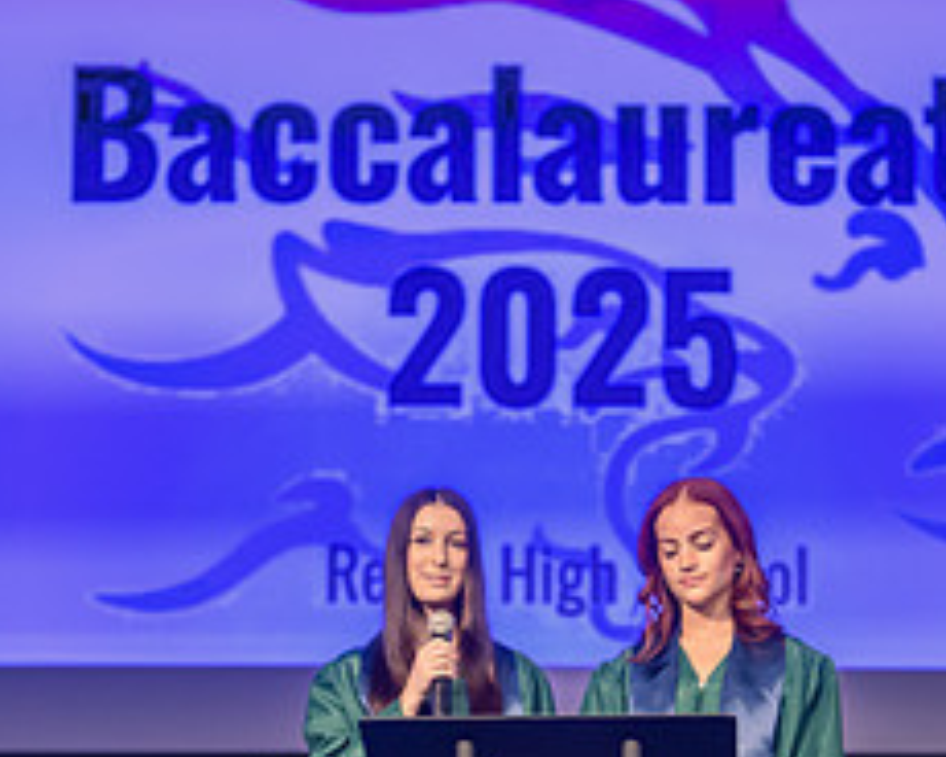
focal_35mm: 134
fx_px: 3752
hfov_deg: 14.4
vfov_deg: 11.4
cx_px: 567
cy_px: 774
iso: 500
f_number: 1.2
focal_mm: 50
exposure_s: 1/500
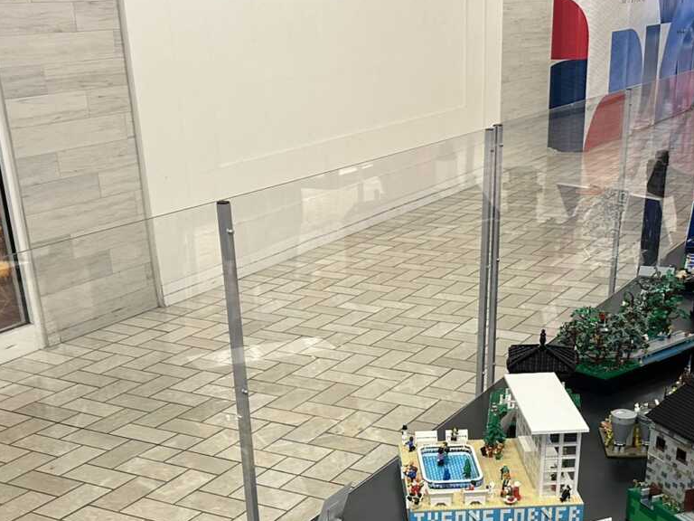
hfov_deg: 38.2
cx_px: 373
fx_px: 1002
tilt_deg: -27.1
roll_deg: +1.3
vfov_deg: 27.3
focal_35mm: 50
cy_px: 531
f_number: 1.78
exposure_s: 1/60
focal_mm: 6.86
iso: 160
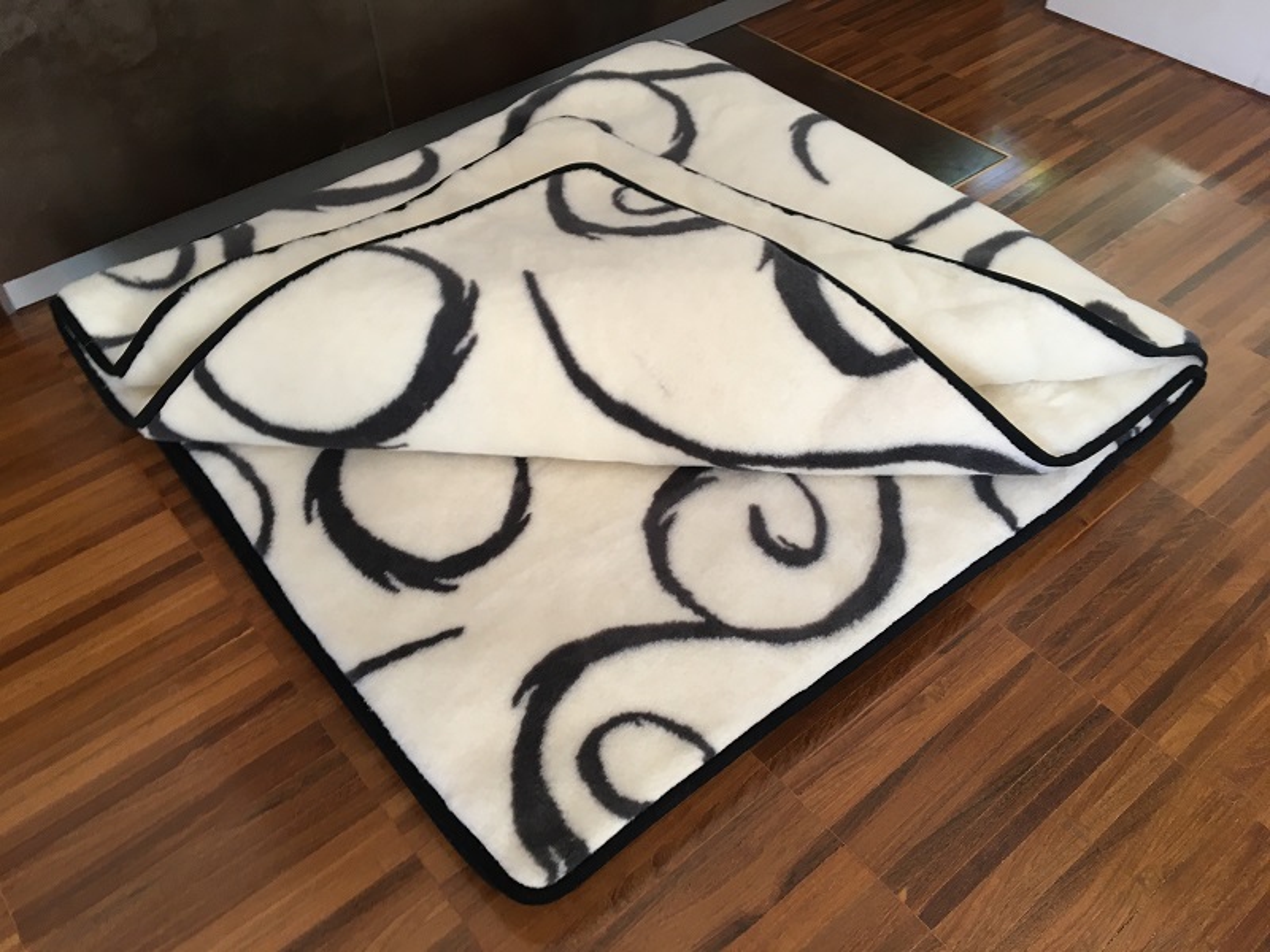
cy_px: 476
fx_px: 1064
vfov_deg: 48.2
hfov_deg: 61.7
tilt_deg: -47.7
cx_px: 635
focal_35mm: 29
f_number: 2.2
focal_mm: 4.15
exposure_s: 1/33
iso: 100
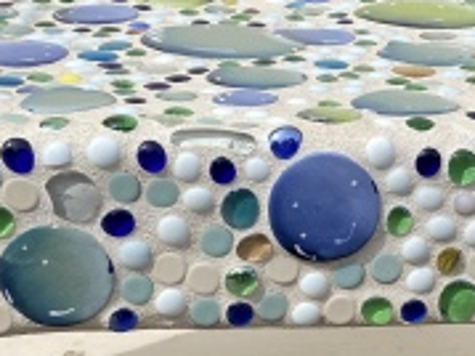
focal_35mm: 93
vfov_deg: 15.7
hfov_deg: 20.8
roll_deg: -1.2
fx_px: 1275
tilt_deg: -25.0
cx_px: 385
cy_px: 316
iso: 32
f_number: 1.8
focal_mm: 4.25
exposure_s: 1/2967
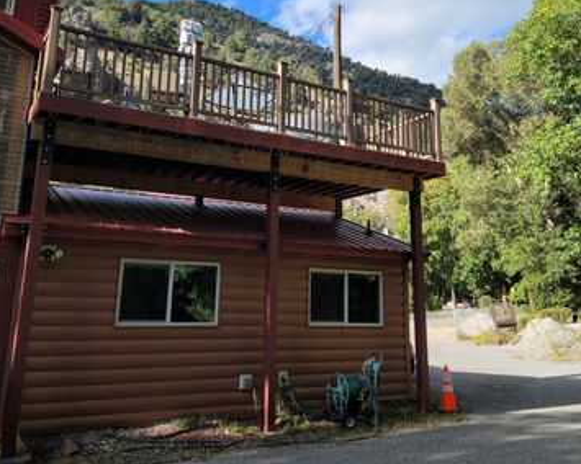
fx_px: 636
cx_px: 290
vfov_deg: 39.6
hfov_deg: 49.1
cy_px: 152
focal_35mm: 37
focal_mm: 5.9
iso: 25
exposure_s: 1/452
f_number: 2
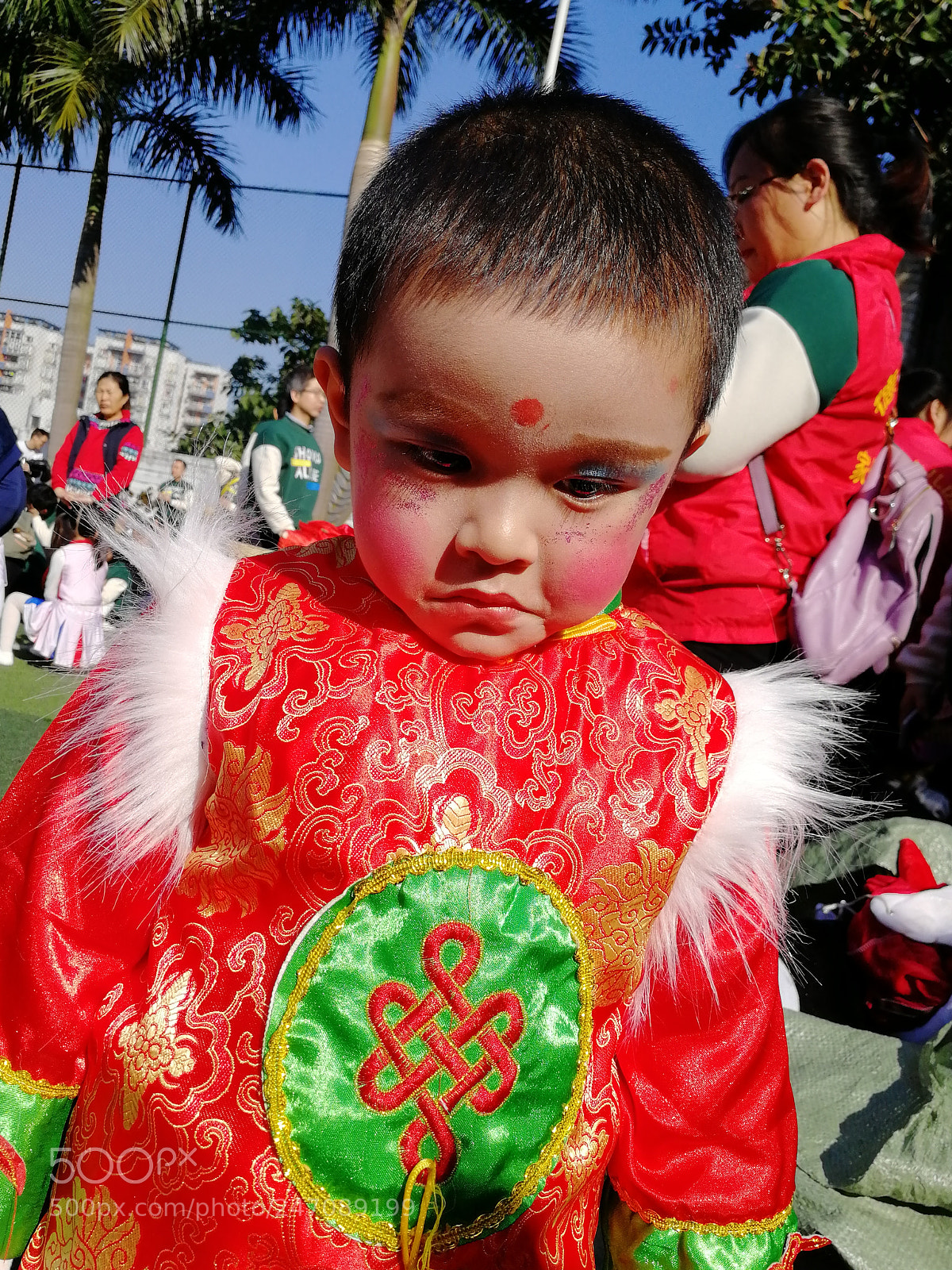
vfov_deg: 65.3
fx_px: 990
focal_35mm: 27
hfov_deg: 51.4
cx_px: 476
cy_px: 635
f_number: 2.2
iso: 50
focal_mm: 3.95
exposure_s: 1/1524
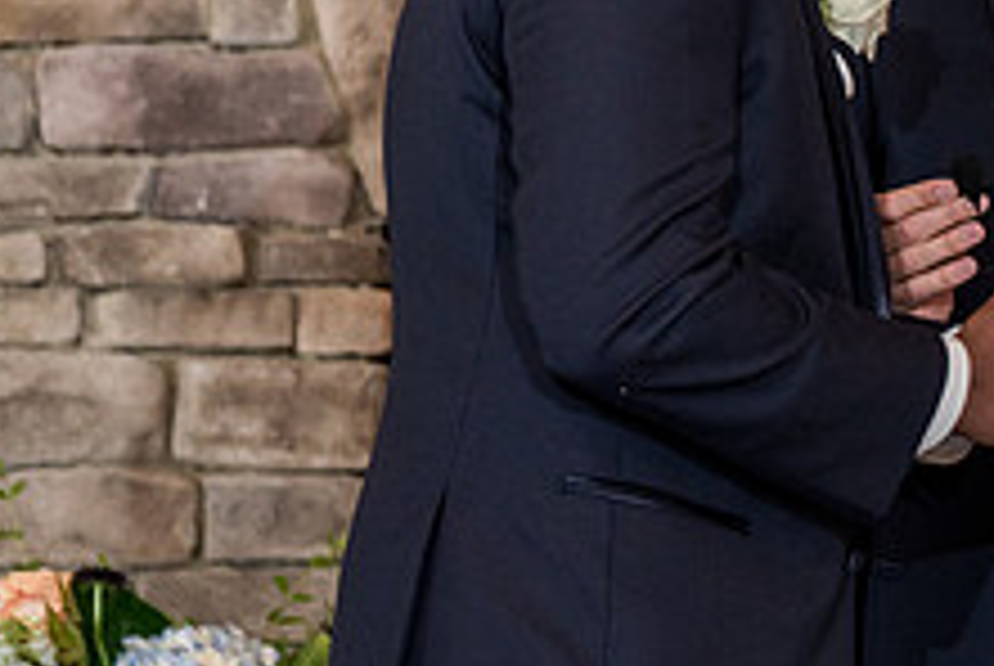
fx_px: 9787
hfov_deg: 5.8
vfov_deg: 3.9
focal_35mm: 354
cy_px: 43
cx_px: 1129
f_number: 4
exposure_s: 1/125
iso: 2000
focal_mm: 130
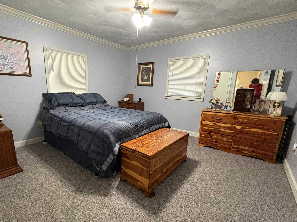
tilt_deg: -11.7
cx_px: 130
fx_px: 146
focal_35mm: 17
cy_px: 119
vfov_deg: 74.6
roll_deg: -1.1
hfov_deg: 90.6
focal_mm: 2.22
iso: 640
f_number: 2.2
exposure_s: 1/60
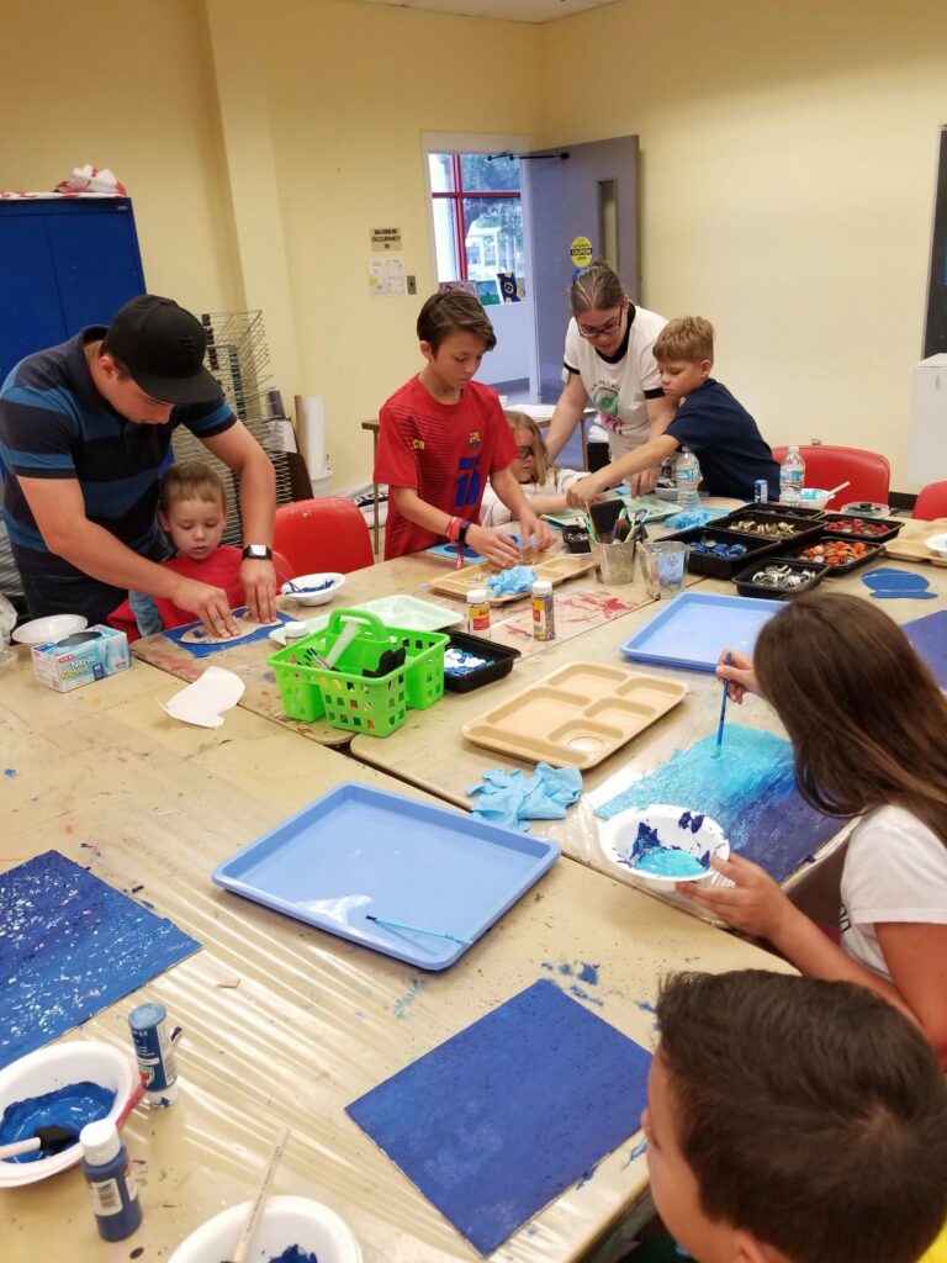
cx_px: 474
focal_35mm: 26
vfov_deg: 67.3
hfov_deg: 53.1
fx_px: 948
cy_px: 632
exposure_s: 1/40
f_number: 1.7
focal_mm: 4.25
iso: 160
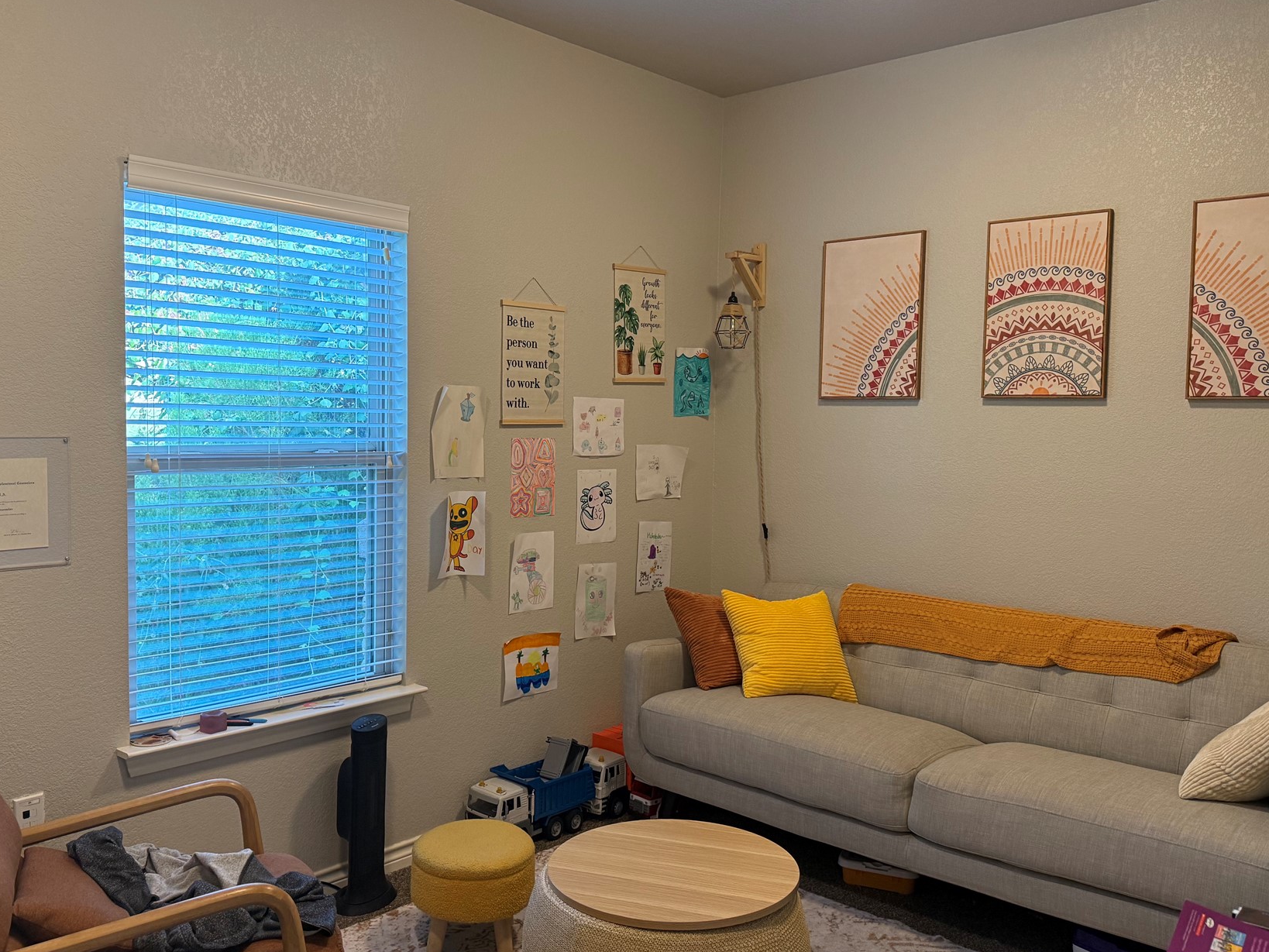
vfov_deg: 46.8
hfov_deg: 59.9
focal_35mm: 30
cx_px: 588
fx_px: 1100
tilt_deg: -1.7
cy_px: 475
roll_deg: -0.3
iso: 320
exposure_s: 1/120
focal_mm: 6.76
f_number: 1.78
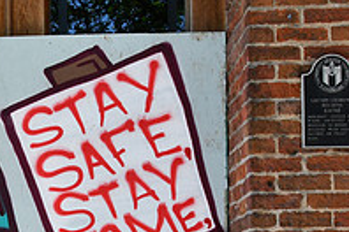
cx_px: 35
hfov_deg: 21.9
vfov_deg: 14.3
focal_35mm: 91
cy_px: 310
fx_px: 882
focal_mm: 21
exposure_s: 1/125
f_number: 18
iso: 800
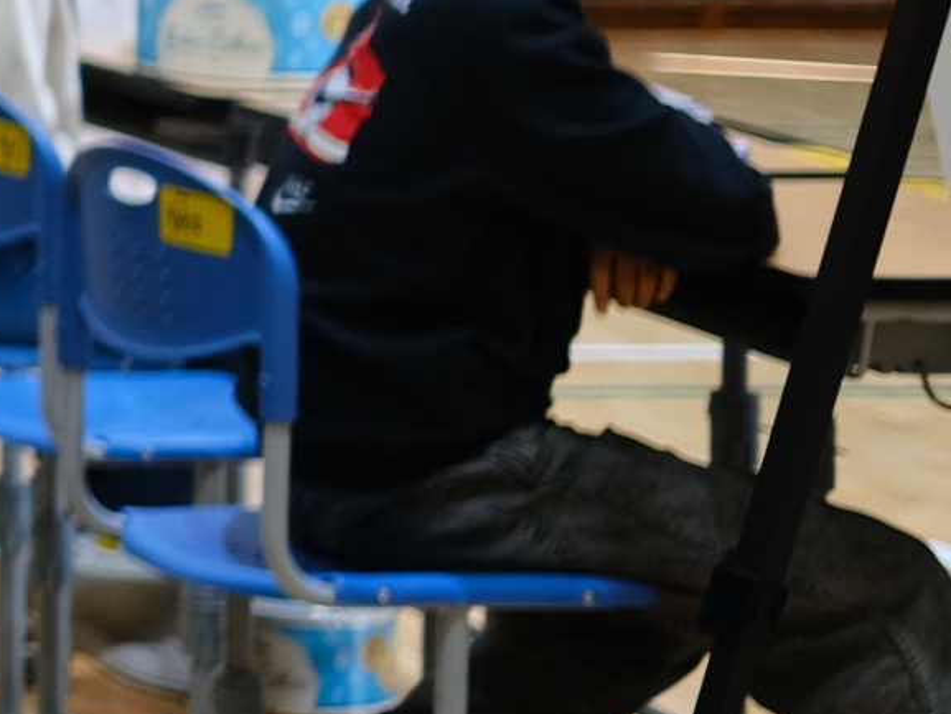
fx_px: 5001
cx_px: -1462
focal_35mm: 182
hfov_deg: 9.5
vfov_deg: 8.0
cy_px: -383
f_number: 1.4
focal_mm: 23
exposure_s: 1/120
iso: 200
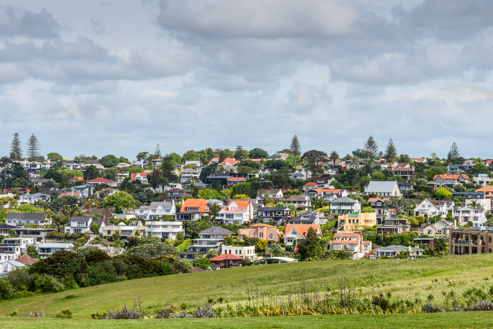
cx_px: 246
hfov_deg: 16.8
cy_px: 164
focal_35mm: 122
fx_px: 1671
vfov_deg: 11.2
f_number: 13
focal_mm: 122
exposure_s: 1/125
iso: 100
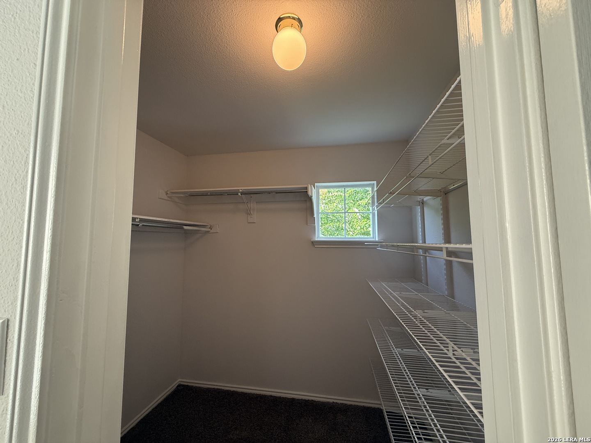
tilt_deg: +5.1
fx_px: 239
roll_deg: +0.1
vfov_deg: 85.7
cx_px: 296
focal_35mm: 14
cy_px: 222
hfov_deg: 102.1
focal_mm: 2.22
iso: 200
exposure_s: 1/120
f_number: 2.2
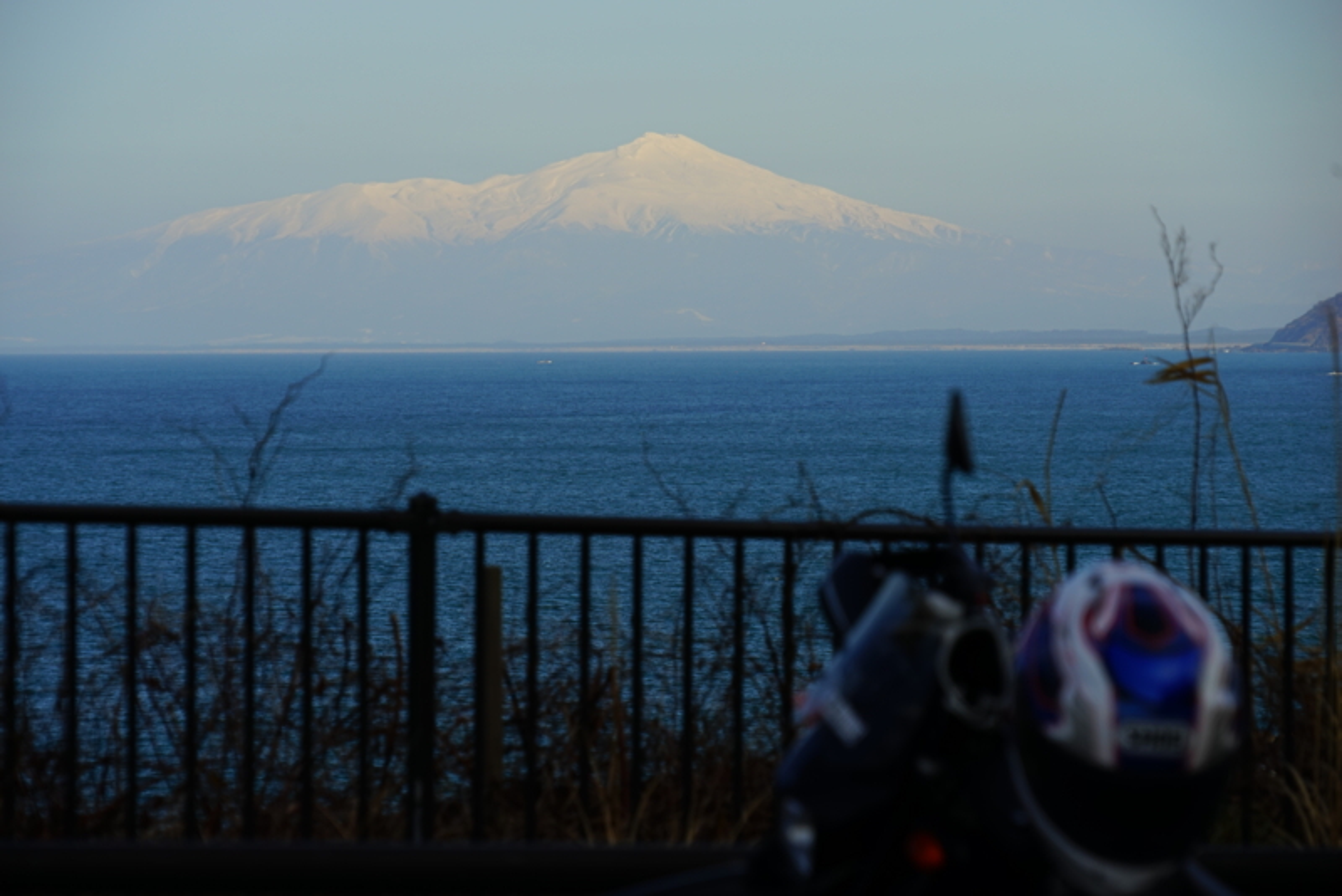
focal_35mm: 154
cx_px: 671
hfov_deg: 13.3
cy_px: 448
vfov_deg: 8.9
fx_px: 5743
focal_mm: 154
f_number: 8
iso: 100
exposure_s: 1/320
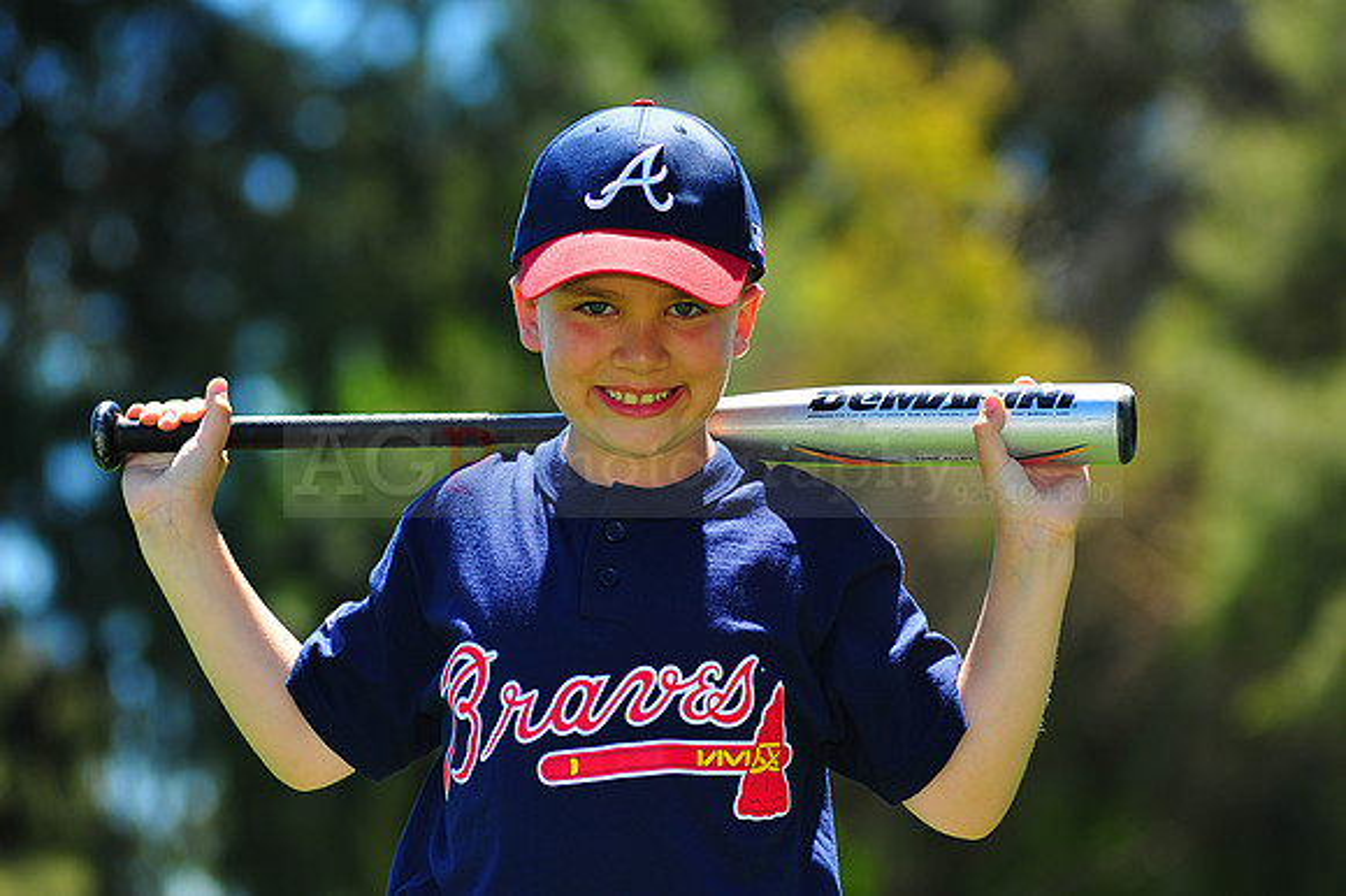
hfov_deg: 11.4
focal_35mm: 180
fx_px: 6726
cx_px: 673
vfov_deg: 7.6
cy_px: 448
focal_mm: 180
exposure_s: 1/500
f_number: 5
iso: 200
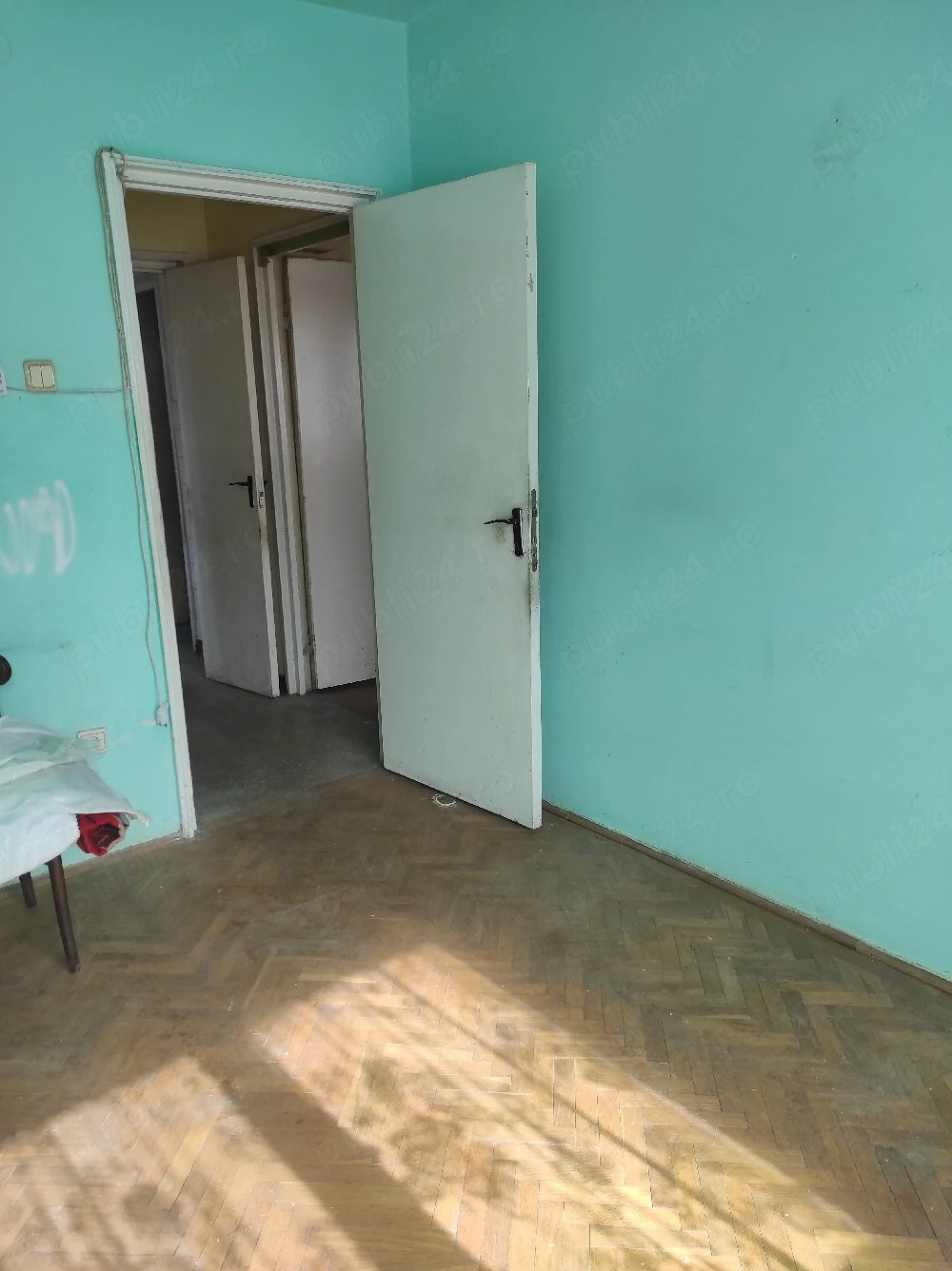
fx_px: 918
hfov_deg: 54.8
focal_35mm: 25
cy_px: 636
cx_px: 476
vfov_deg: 69.4
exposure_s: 1/109
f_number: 1.89
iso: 100
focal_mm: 5.43
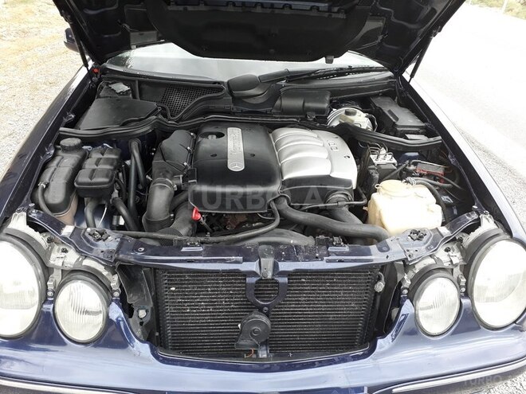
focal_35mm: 27
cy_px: 197
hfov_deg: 65.3
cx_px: 263
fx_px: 410
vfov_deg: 51.4
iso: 50
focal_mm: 3.6
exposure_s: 1/50
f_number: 1.9
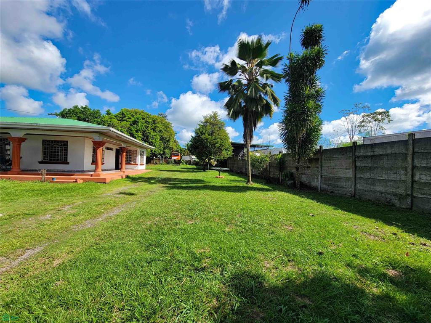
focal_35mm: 13
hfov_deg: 106.2
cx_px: 216
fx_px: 162
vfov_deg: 89.9
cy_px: 162
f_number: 2.2
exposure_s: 1/1441
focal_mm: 2.2
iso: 50
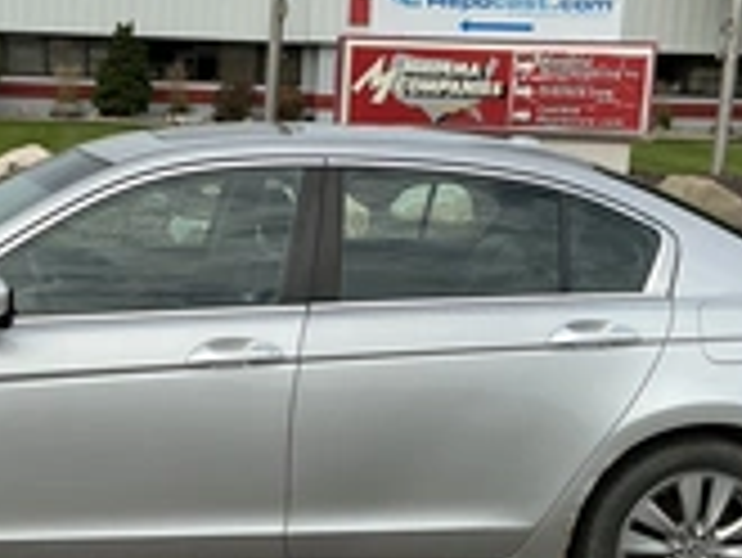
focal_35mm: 68
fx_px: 1459
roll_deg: -3.3
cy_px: 346
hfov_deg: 28.2
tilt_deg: -10.5
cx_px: 198
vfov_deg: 21.6
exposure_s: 1/2141
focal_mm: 3
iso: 25
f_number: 1.8
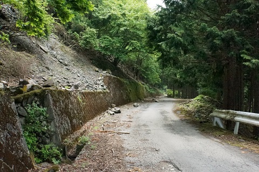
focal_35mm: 32
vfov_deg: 41.0
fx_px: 229
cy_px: 86
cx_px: 130
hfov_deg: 58.9
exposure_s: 1/2000
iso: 12800
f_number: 11
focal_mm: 21.3
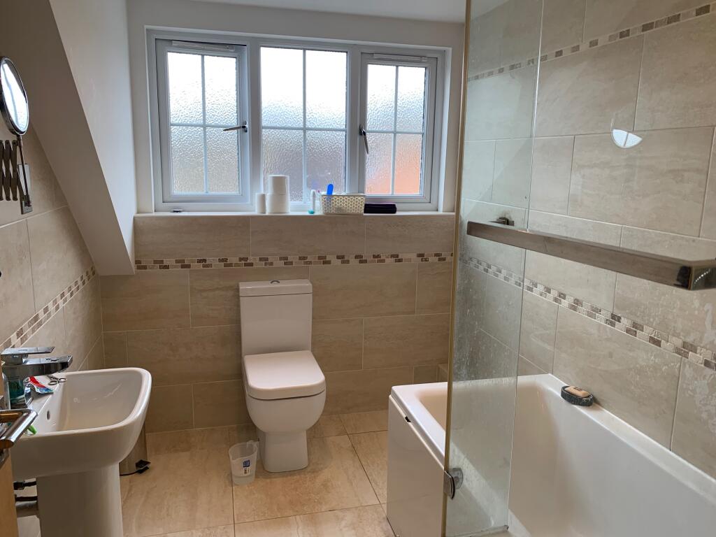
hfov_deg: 67.3
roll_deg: -1.2
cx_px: 358
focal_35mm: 26
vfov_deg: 53.1
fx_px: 538
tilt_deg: -10.7
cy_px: 268
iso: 64
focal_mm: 4.25
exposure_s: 1/100
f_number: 1.8
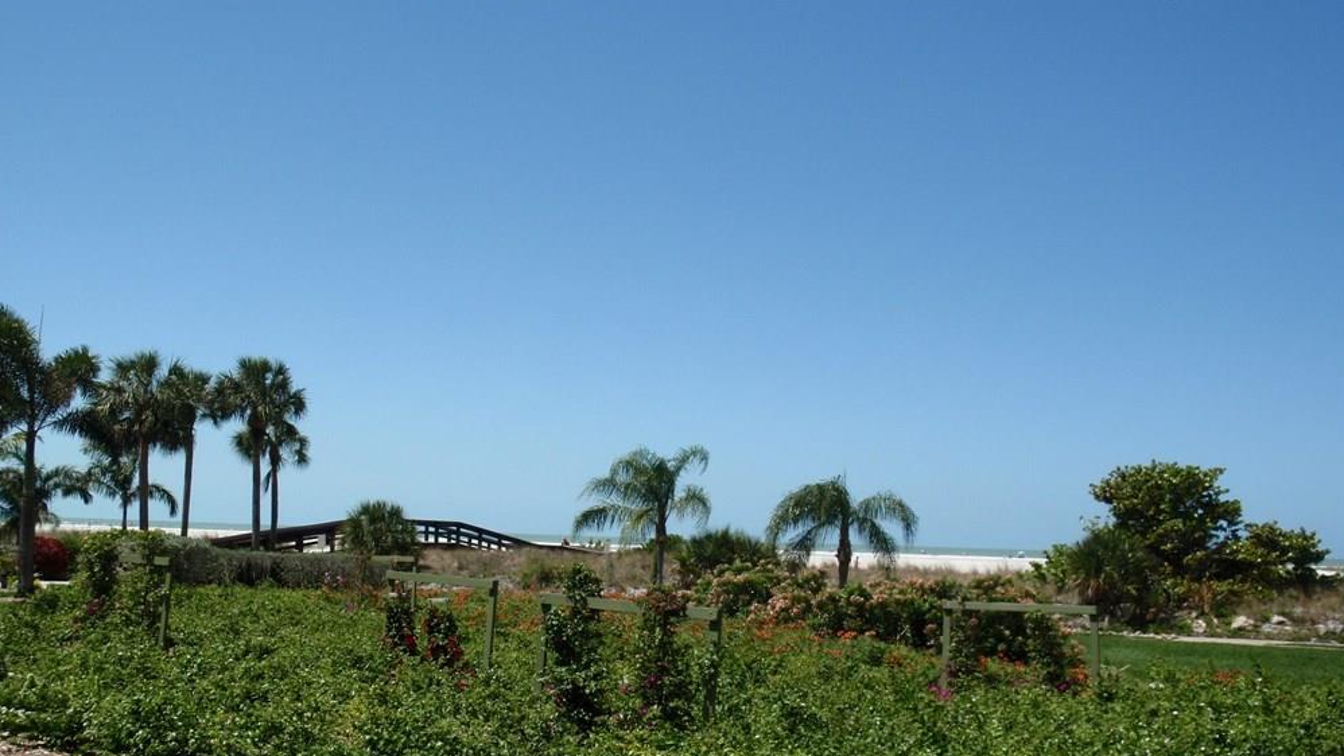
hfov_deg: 52.8
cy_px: 485
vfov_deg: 31.0
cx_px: 669
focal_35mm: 38
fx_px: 1354
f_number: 9
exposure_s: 1/160
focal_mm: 6.07
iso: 64
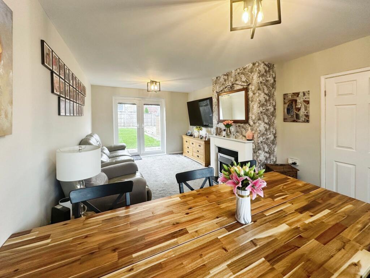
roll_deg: +0.1
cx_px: 185
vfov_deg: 85.7
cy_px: 139
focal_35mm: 14
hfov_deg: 102.0
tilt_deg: -4.2
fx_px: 150
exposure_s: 1/99
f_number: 2.2
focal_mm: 2.22
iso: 160
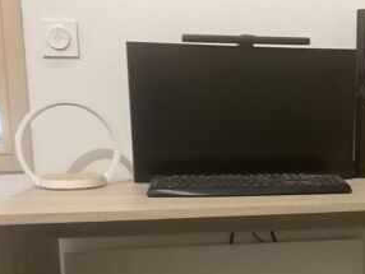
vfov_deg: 27.7
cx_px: 301
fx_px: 549
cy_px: 206
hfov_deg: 35.4
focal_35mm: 52
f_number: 2.4
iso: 500
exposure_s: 1/25
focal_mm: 3.3
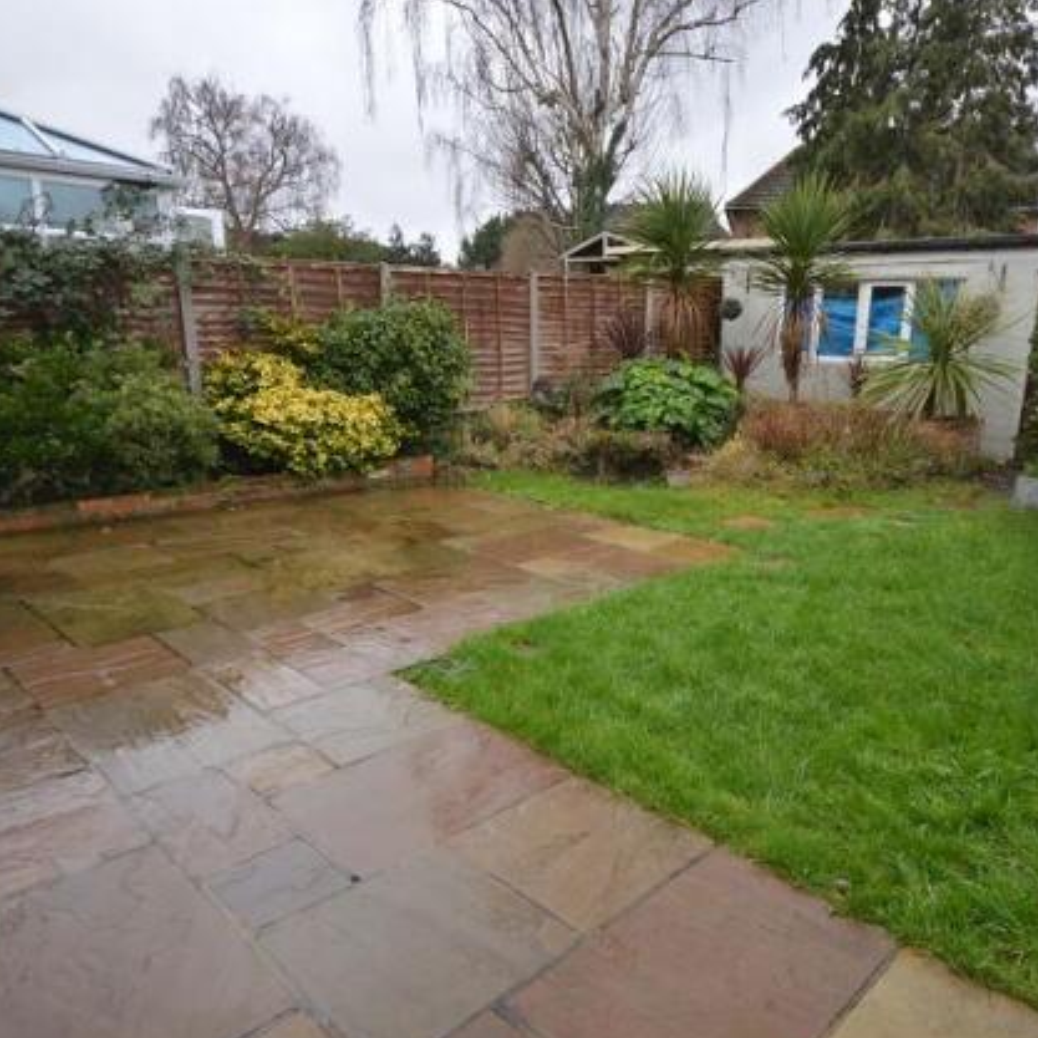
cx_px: 590
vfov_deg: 65.0
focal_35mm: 24
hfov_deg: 64.7
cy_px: 534
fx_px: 814
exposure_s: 1/200
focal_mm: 12
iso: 800
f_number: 4.5
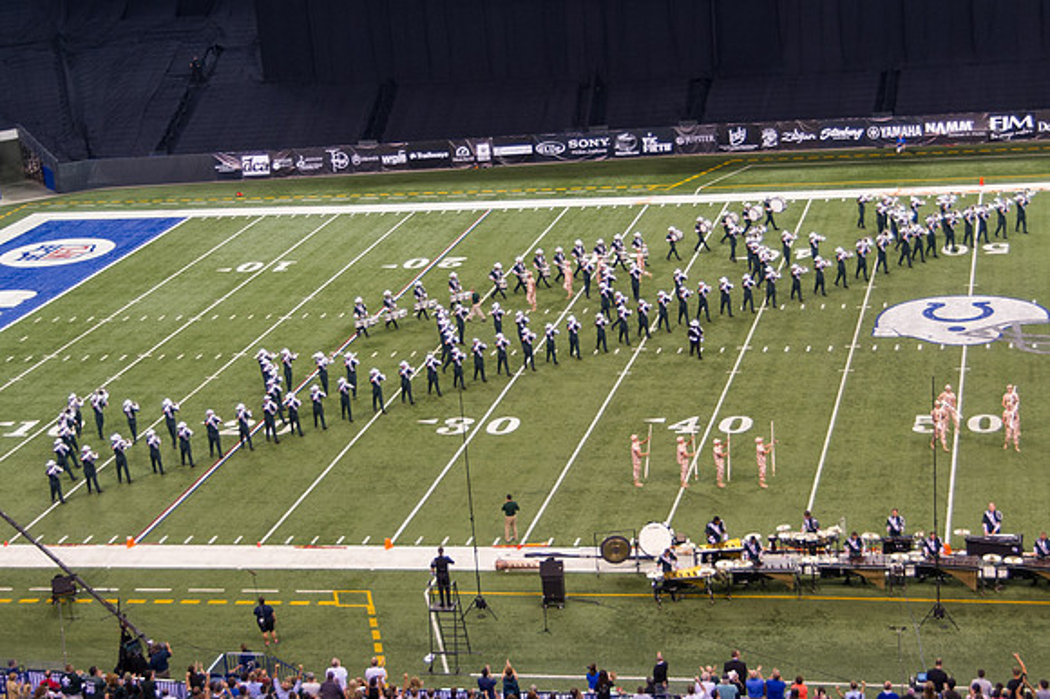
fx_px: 1955
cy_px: 307
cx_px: 594
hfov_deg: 30.0
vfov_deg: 20.3
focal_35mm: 67
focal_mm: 42
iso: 900
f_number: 4.5
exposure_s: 1/200
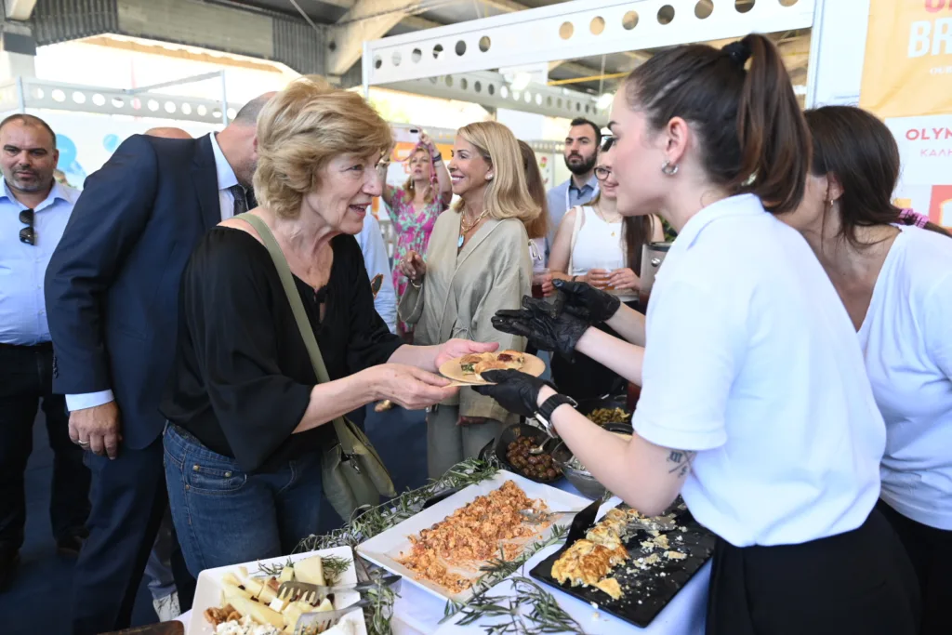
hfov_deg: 73.7
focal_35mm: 24
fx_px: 635
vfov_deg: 53.1
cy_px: 318
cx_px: 476
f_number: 2.8
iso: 800
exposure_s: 1/400
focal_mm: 24
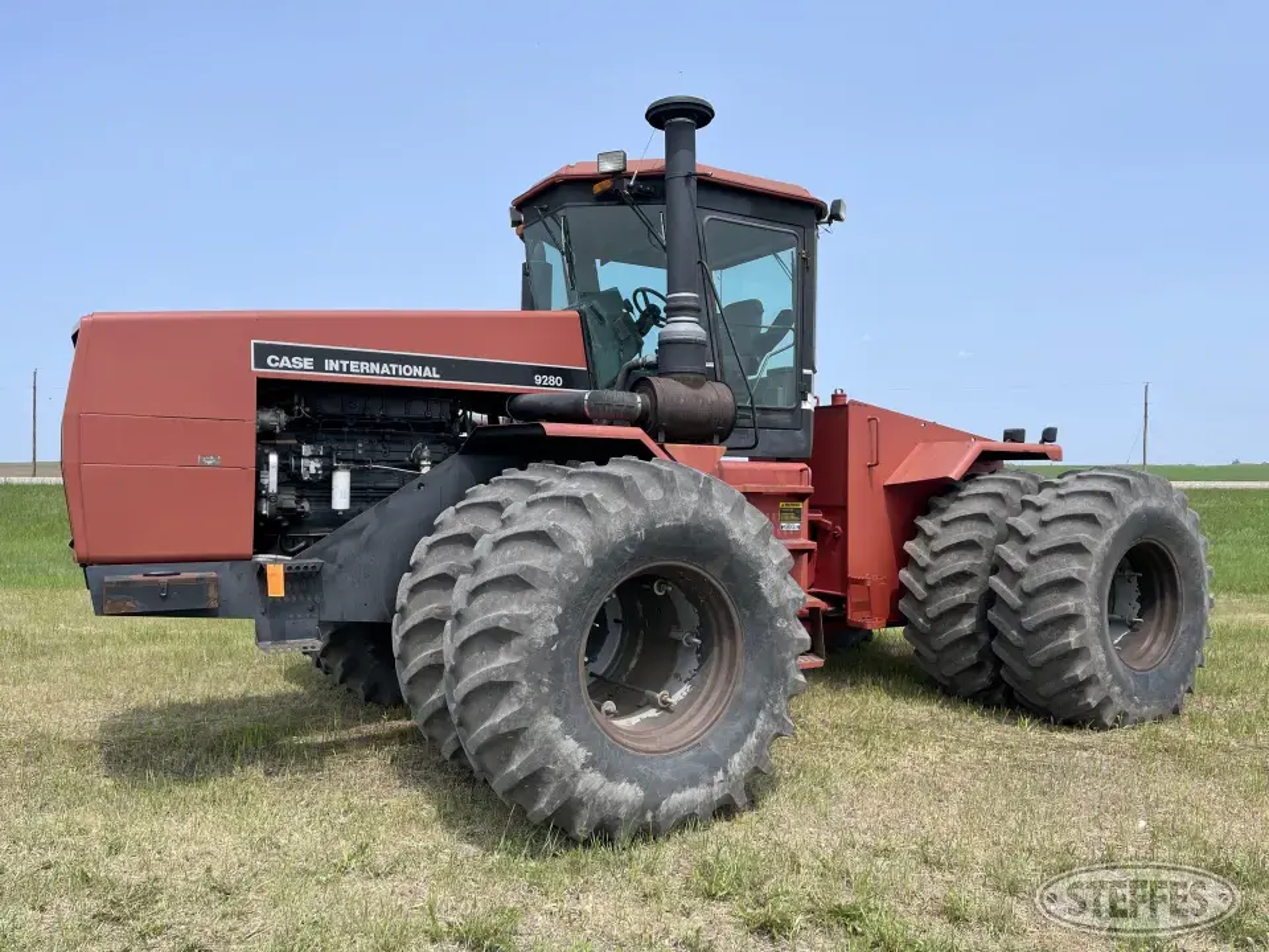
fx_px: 953
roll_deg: -0.5
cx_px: 634
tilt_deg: -0.8
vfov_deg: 53.1
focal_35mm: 26
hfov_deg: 67.3
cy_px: 476
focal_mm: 5.1
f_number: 1.6
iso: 32
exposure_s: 1/2786
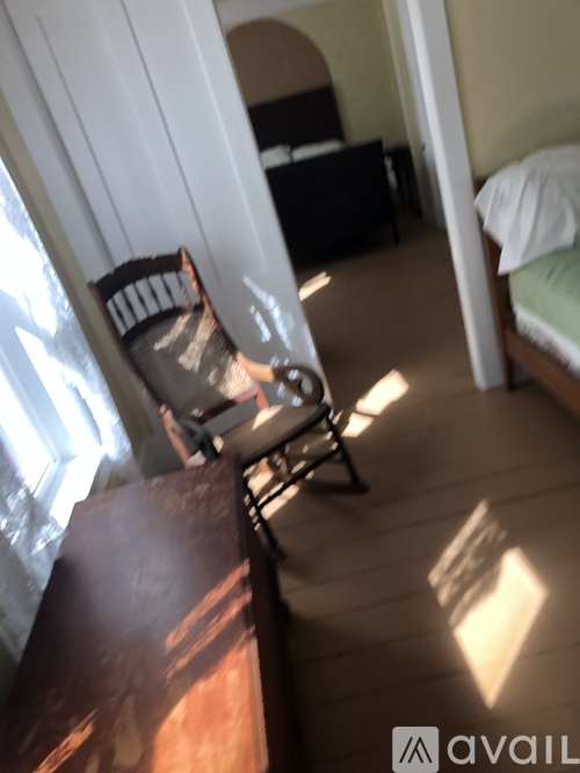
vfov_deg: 63.5
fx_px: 626
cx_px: 290
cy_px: 386
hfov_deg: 49.7
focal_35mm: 28
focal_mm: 3.99
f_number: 1.8
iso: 40
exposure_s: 1/120
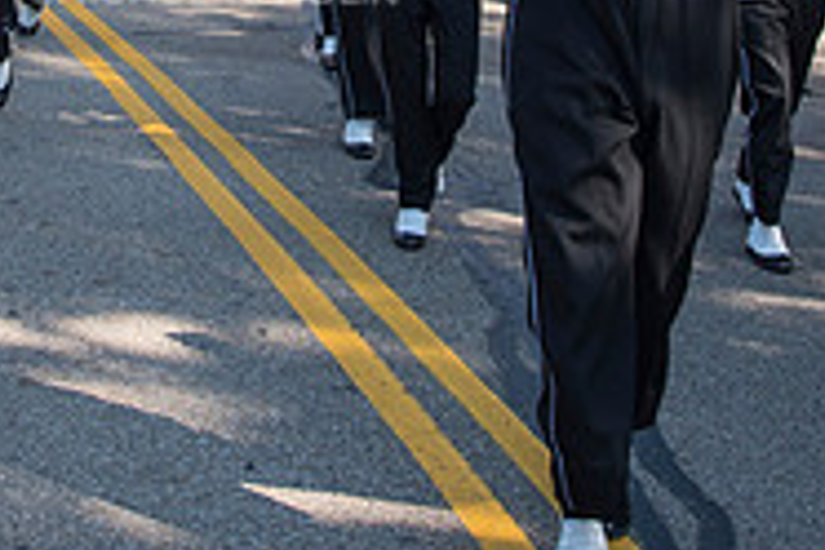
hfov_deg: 26.7
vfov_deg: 16.9
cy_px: -206
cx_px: 213
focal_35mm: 75
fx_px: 1719
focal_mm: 24
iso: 200
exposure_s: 1/500
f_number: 5.6
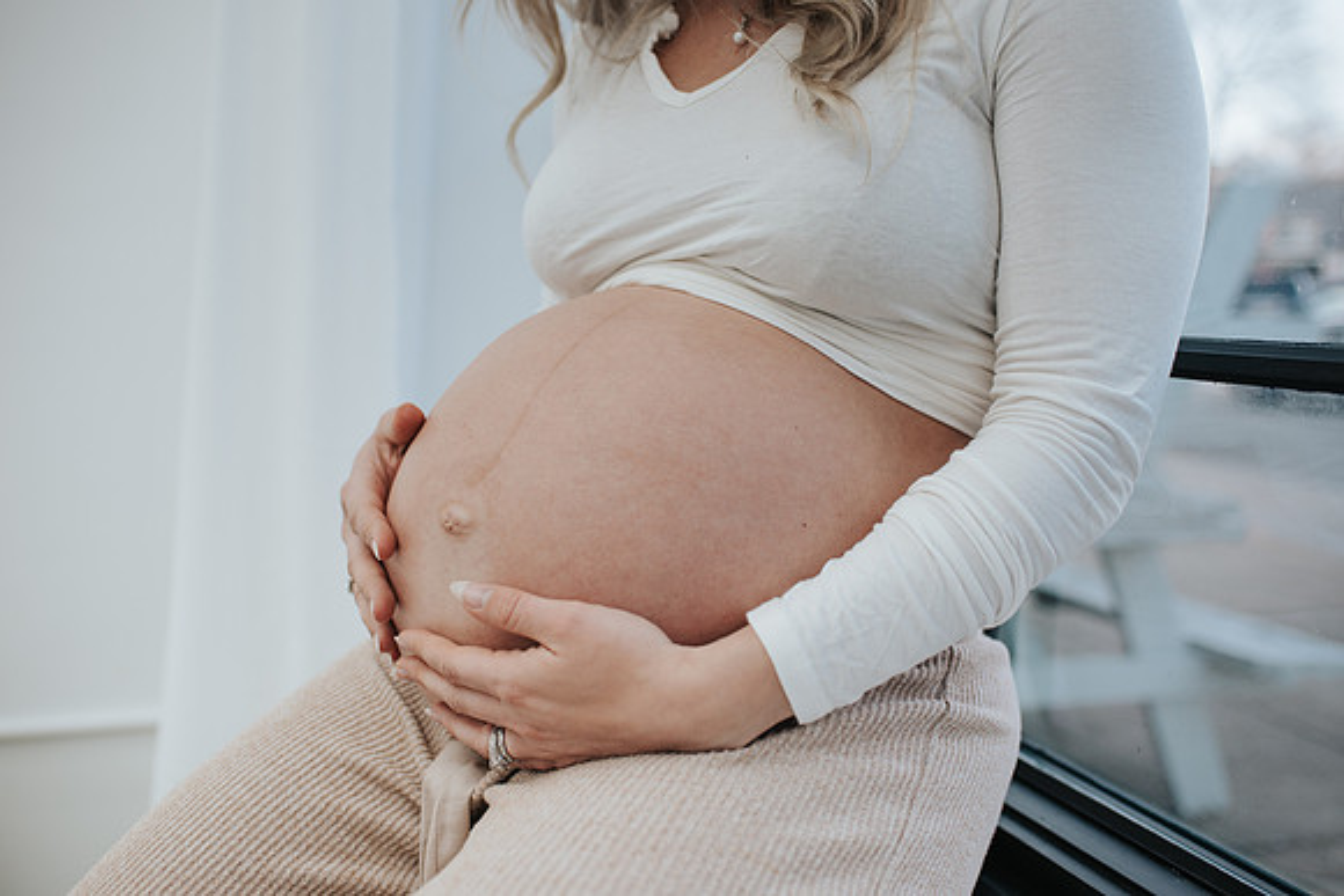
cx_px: 672
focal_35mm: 35
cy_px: 448
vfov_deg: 37.9
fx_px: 1307
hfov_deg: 54.4
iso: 280
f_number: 2.8
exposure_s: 1/250
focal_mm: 35
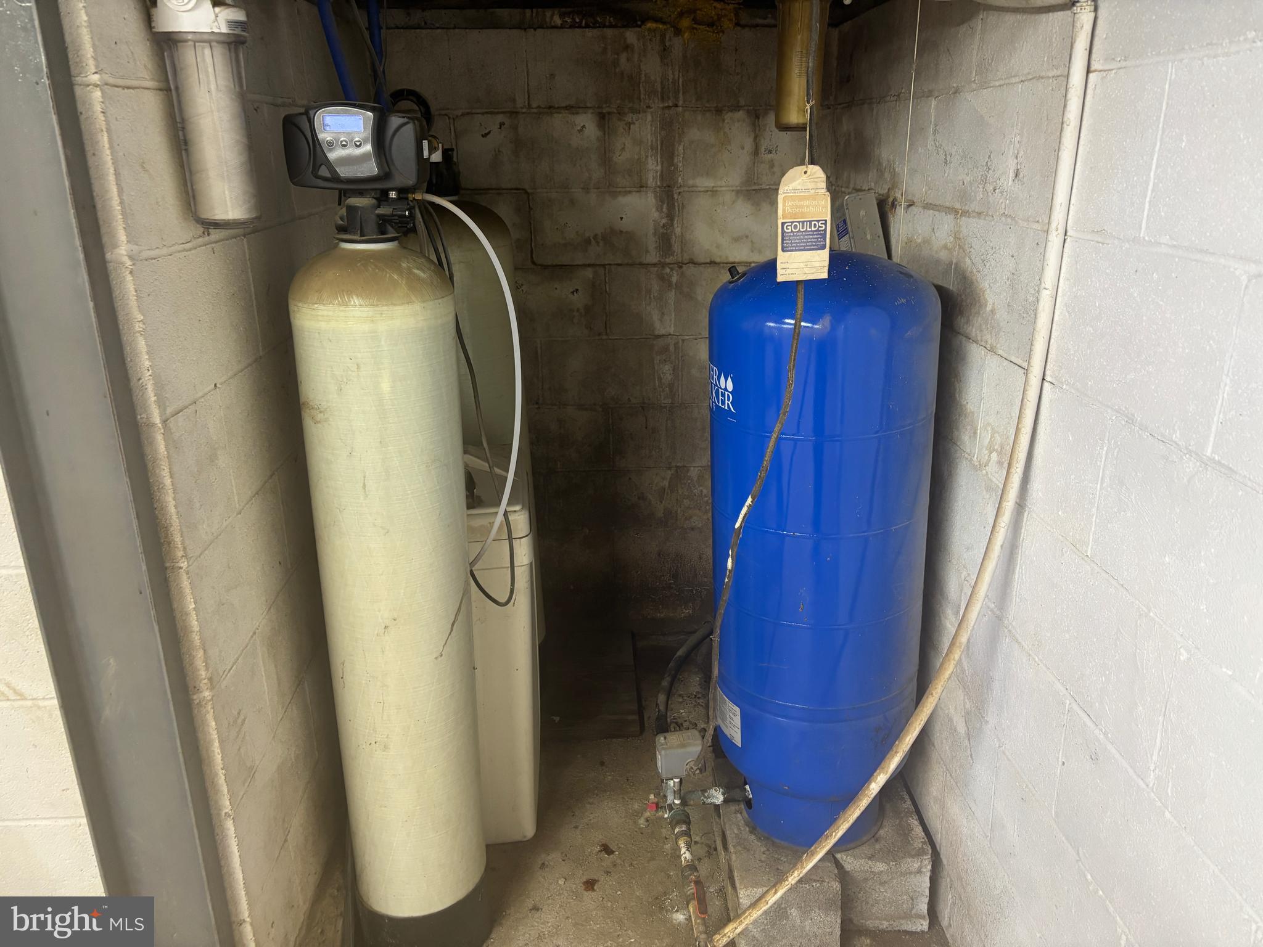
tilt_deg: -17.1
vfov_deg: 53.1
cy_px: 474
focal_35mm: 26
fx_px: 949
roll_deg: +1.1
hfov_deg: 67.3
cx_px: 632
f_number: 1.6
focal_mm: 5.96
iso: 250
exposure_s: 1/60
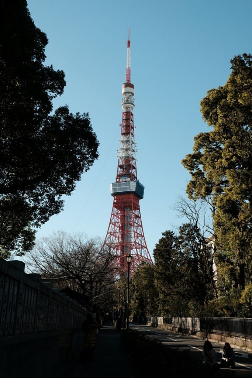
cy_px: 189
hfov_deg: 35.1
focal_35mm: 38
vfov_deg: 50.7
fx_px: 399
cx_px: 126
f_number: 8
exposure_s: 1/350
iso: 400
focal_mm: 25.4
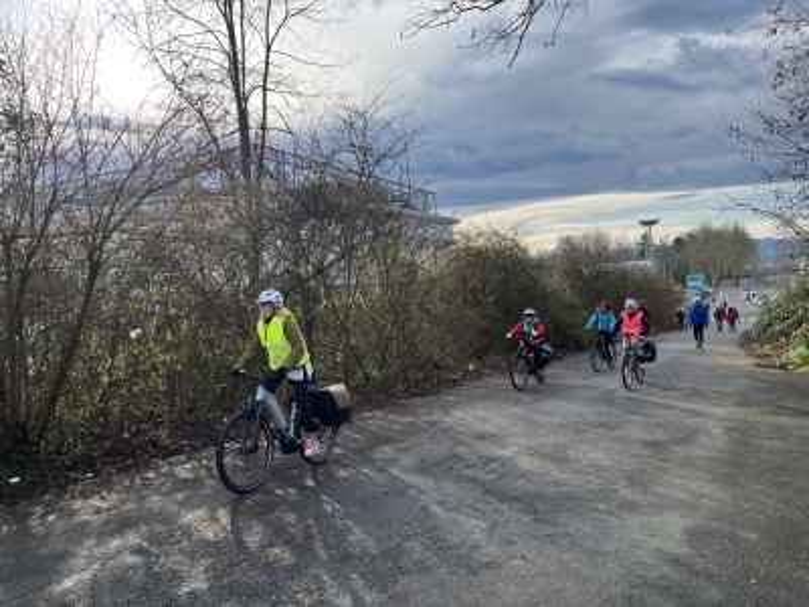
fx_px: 608
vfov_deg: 53.1
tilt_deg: -2.1
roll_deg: +2.6
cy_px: 304
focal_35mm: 26
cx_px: 404
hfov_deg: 67.3
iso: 50
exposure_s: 1/1404
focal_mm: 5.1
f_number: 1.6
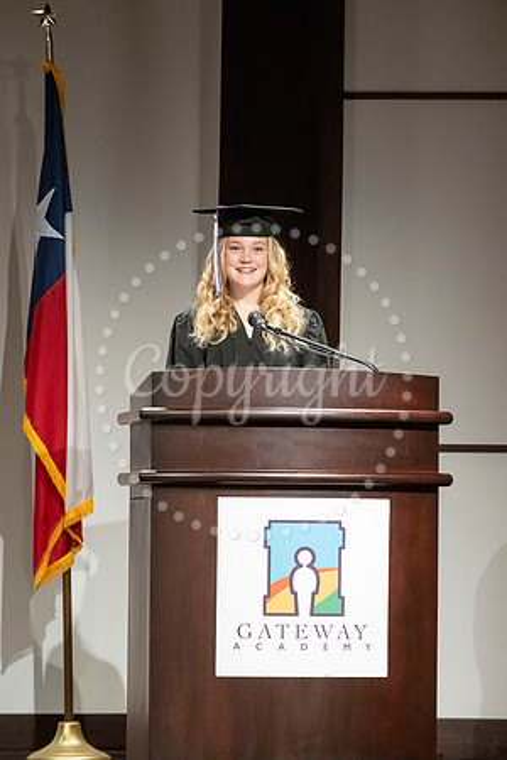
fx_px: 4225
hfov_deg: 6.9
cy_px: 380
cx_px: 254
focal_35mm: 200
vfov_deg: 10.3
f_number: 8
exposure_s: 1/200
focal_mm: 200
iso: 6400
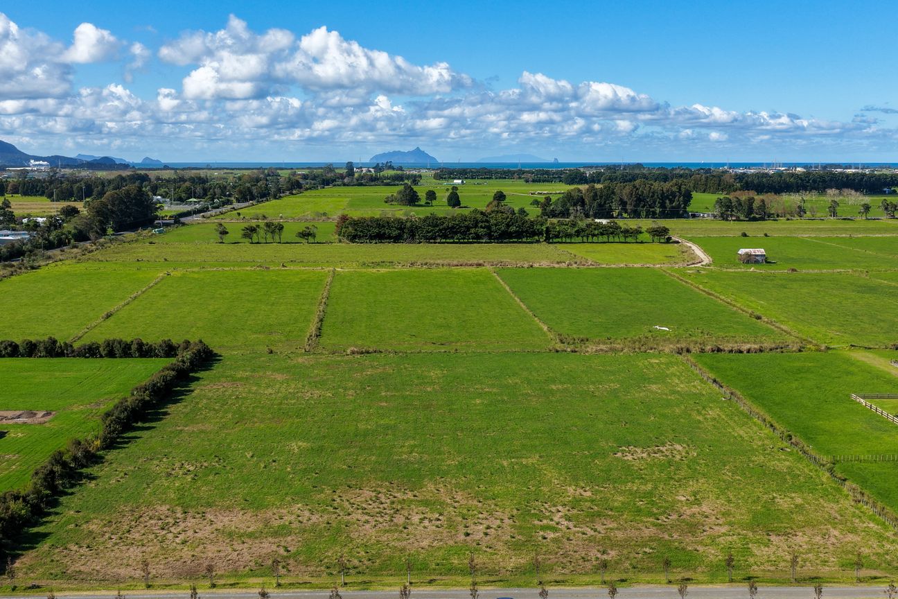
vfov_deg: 46.4
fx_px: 698
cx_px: 449
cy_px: 300
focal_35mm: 28
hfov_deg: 65.5
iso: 125
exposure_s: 1/200
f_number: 8
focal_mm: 14.45
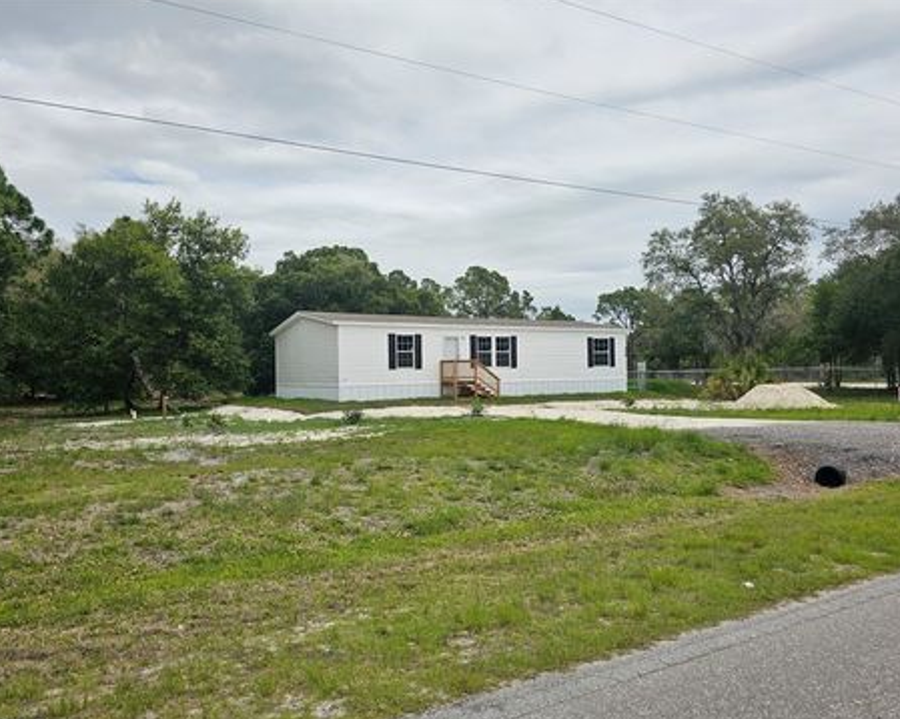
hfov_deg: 68.1
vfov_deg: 56.8
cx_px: 423
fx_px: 666
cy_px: 370
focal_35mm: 25
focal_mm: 6.3
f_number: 1.7
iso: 10
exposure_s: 1/1601
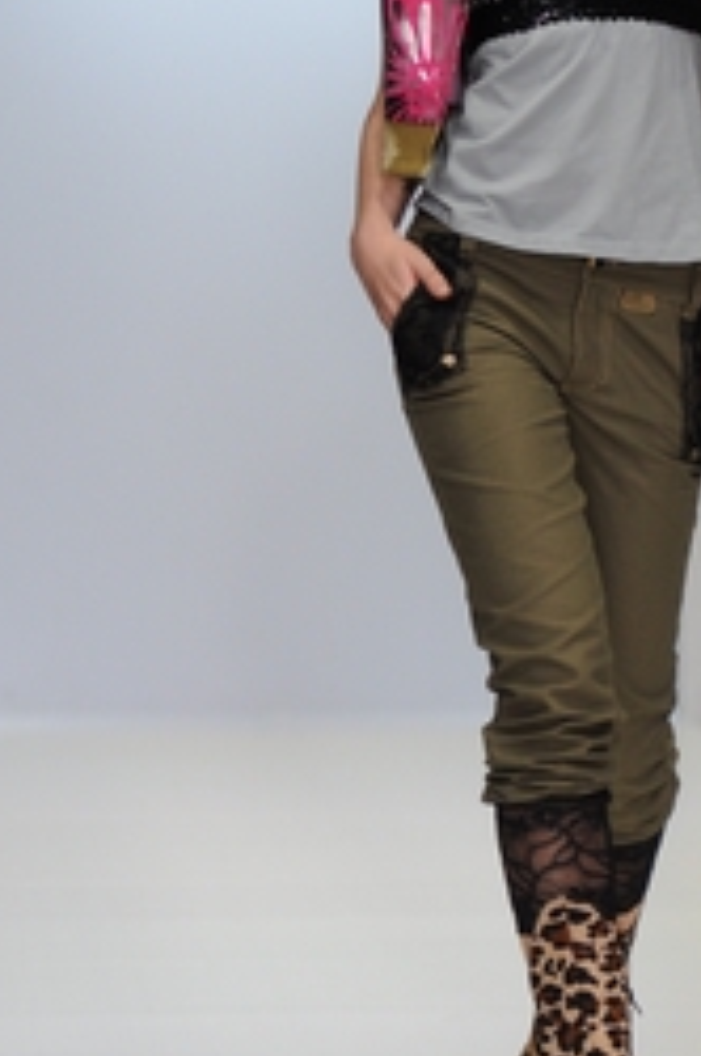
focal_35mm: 328
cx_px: 564
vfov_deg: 6.3
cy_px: 384
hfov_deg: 4.2
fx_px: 9607
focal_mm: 105
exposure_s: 1/320
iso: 640
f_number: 3.5
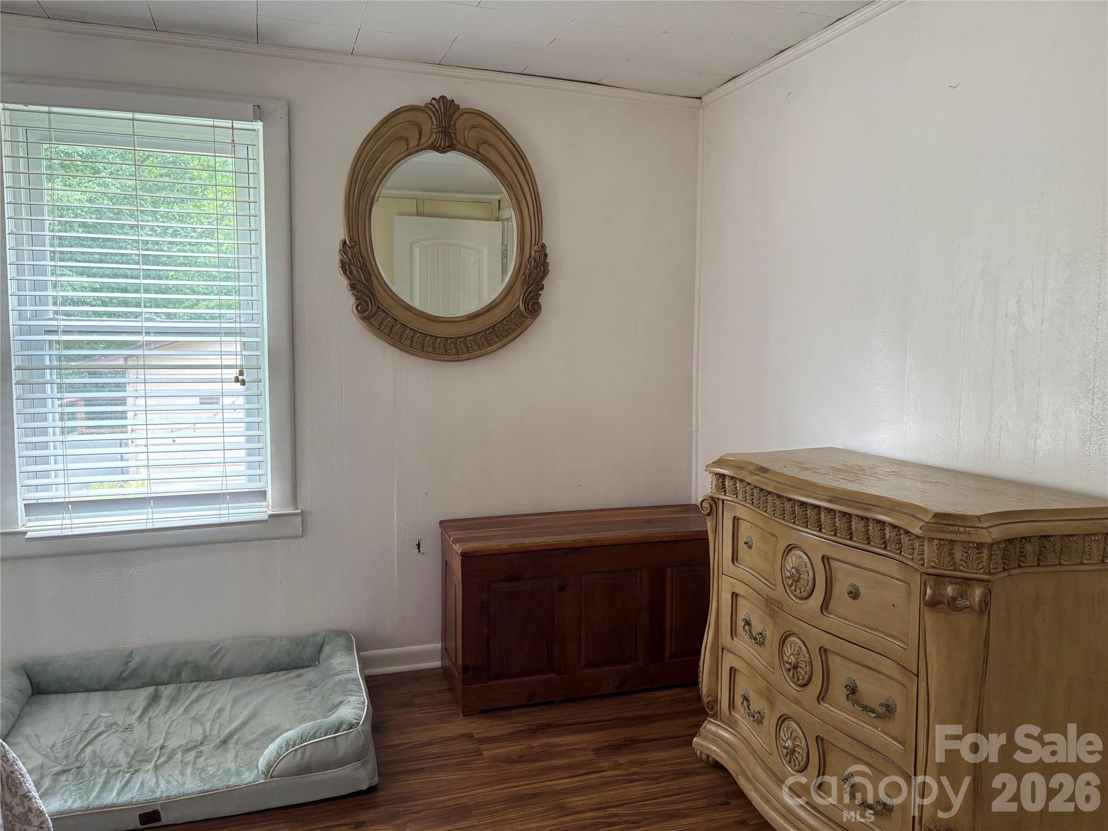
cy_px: 416
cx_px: 554
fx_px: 832
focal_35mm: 26
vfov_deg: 53.1
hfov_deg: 67.3
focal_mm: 5.96
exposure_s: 1/70
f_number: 1.6
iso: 125
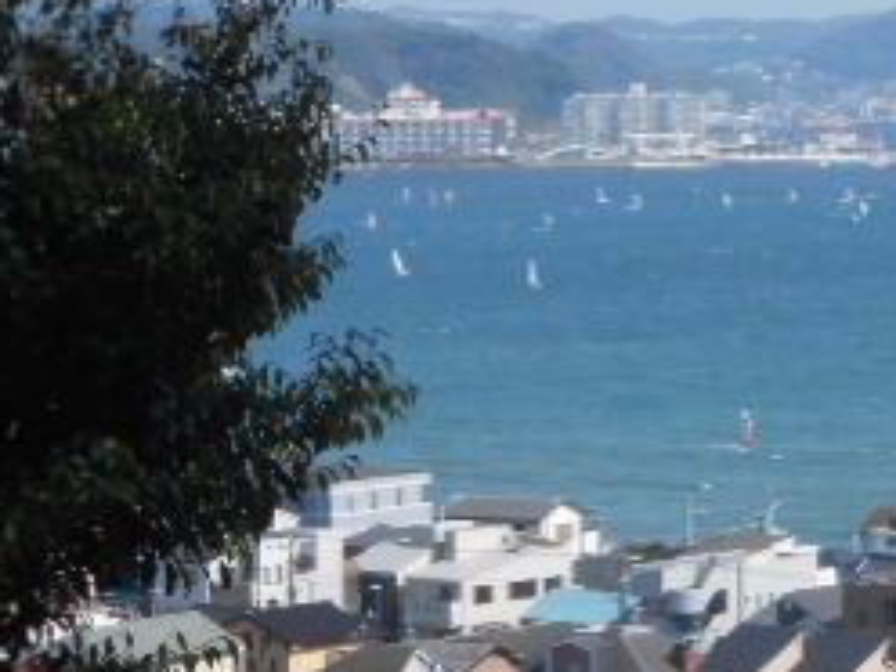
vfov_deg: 8.0
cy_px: 448
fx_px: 4814
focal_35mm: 186
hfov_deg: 10.5
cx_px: 1022
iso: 80
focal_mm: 12.8
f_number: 6
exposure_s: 1/320
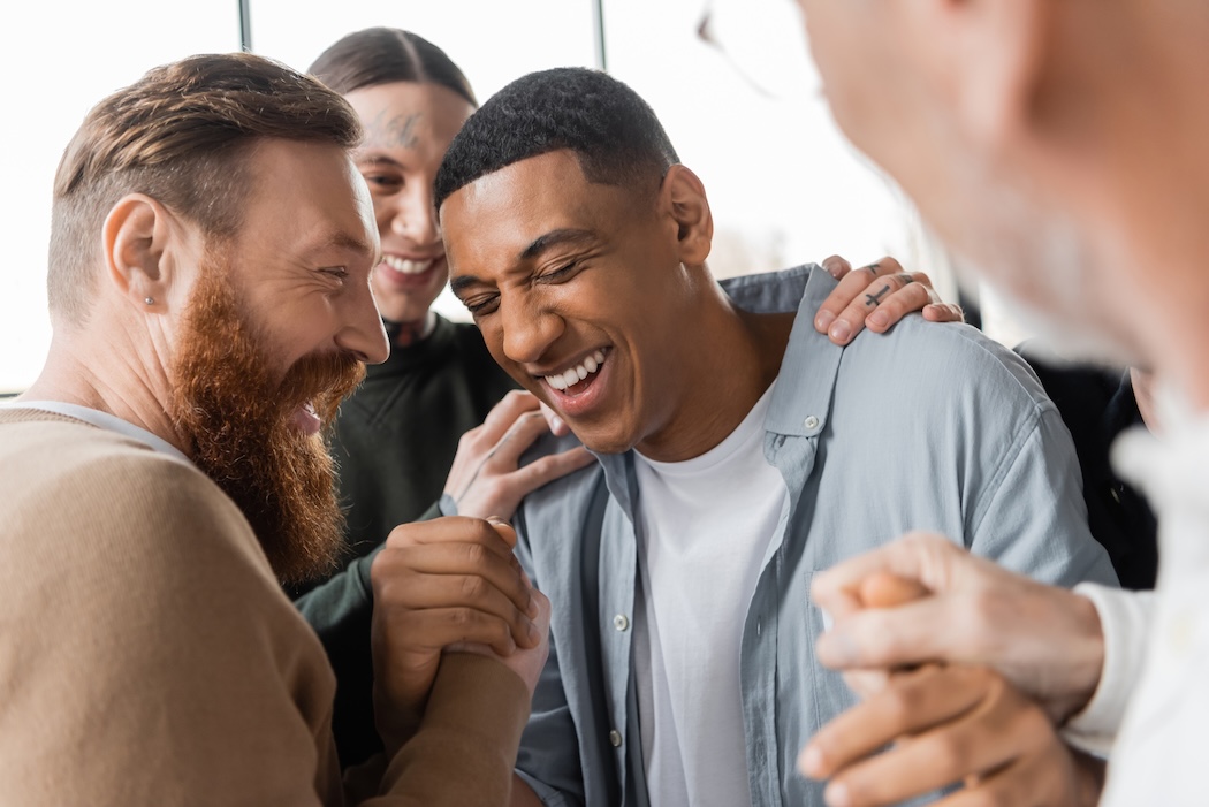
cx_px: 604
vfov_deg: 30.5
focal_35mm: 44
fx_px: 1478
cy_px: 404
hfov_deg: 44.5
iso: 500
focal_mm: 44
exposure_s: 1/100
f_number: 2.8
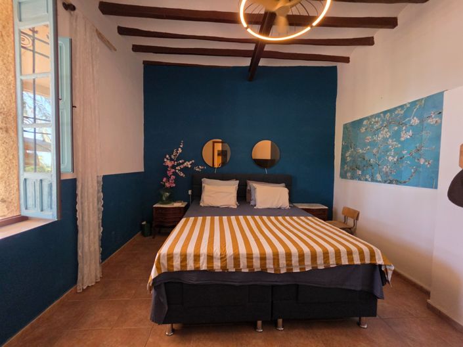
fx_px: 174
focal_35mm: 13
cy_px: 174
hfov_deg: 106.2
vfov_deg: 89.9
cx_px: 232
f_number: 1.9
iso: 400
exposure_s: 1/50
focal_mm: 2.2
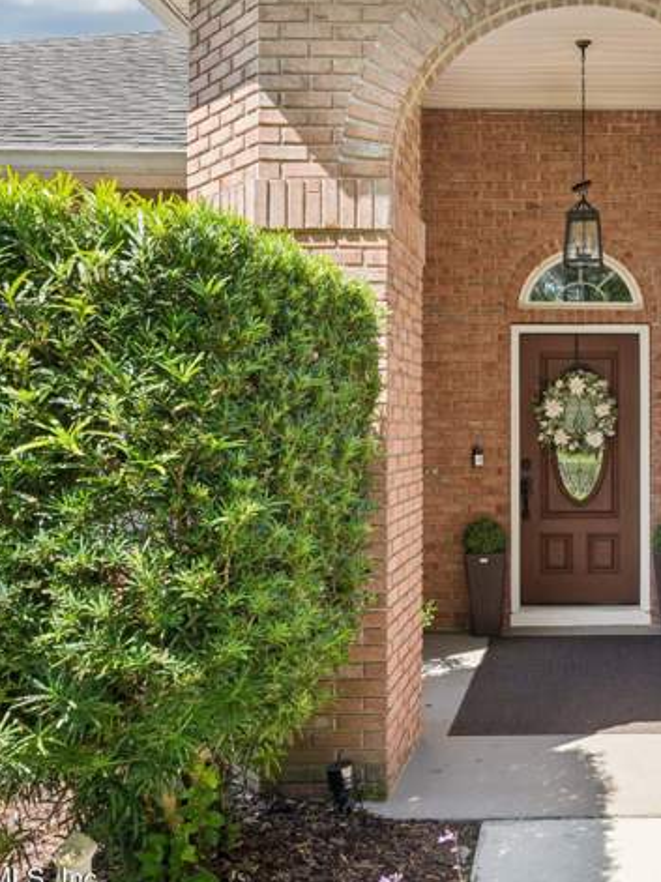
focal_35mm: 32
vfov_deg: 56.4
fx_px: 823
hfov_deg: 40.6
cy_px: 423
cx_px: 588
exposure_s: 1/125
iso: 200
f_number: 9
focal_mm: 19.8
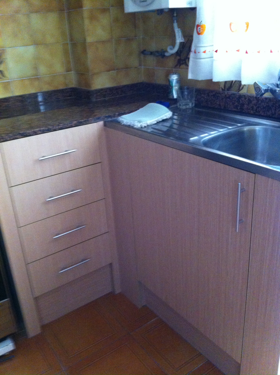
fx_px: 378
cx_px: 140
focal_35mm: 35
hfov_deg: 40.6
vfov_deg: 52.7
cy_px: 188
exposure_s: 1/15
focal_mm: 3.85
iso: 640
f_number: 2.8
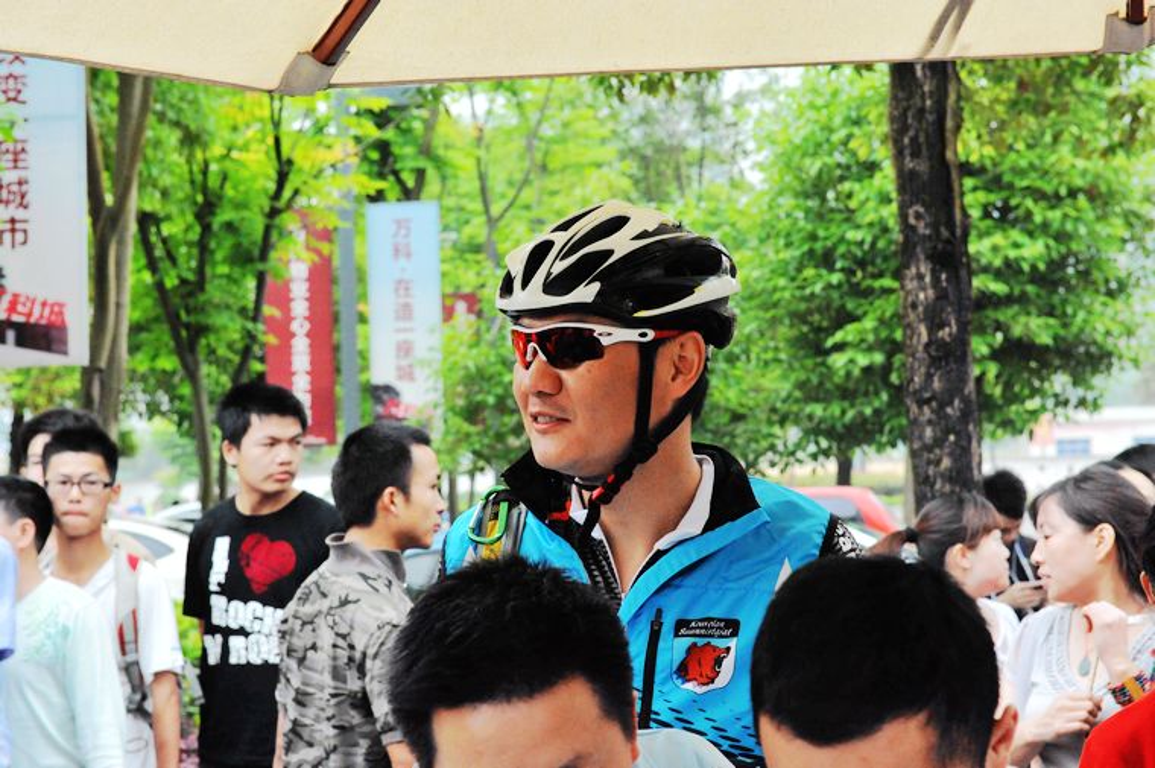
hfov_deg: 28.9
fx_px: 2243
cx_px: 578
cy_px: 384
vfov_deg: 19.4
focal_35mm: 70
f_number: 9
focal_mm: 70
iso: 6400
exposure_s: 1/1000
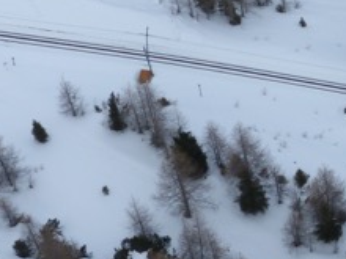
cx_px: 469
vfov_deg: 8.1
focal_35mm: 183
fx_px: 1829
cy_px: 248
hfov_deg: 10.5
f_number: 4
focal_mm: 11.4
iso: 100
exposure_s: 1/1000
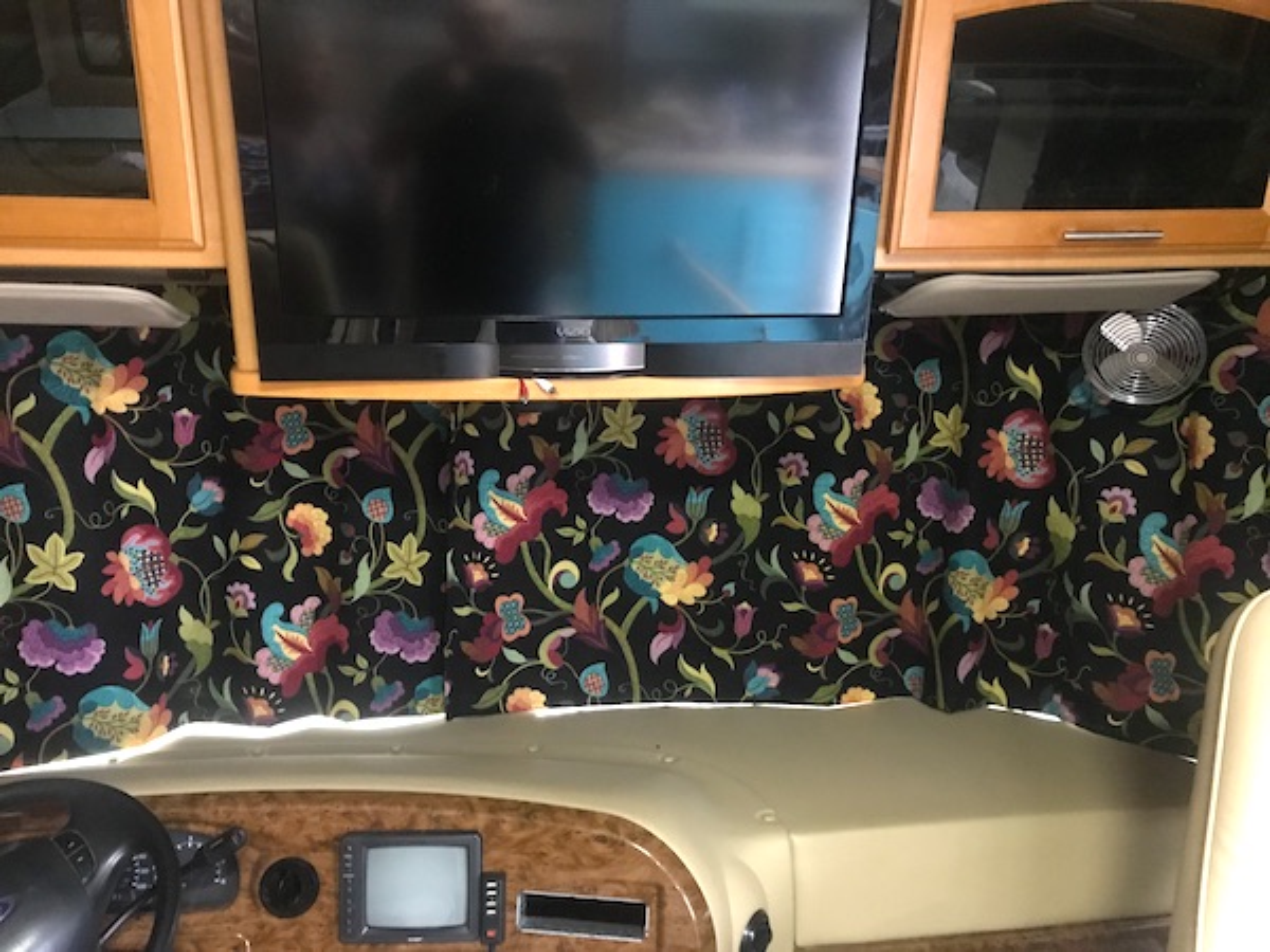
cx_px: 635
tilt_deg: -8.4
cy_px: 476
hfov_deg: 63.4
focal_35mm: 28
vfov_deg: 49.7
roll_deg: +0.3
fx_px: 1027
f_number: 1.8
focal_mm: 3.99
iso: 100
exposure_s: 1/4
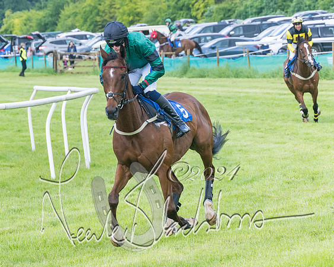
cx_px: 73
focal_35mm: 228
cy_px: 148
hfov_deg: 8.5
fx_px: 2256
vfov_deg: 6.8
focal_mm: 98
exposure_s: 1/1000
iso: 400
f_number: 5
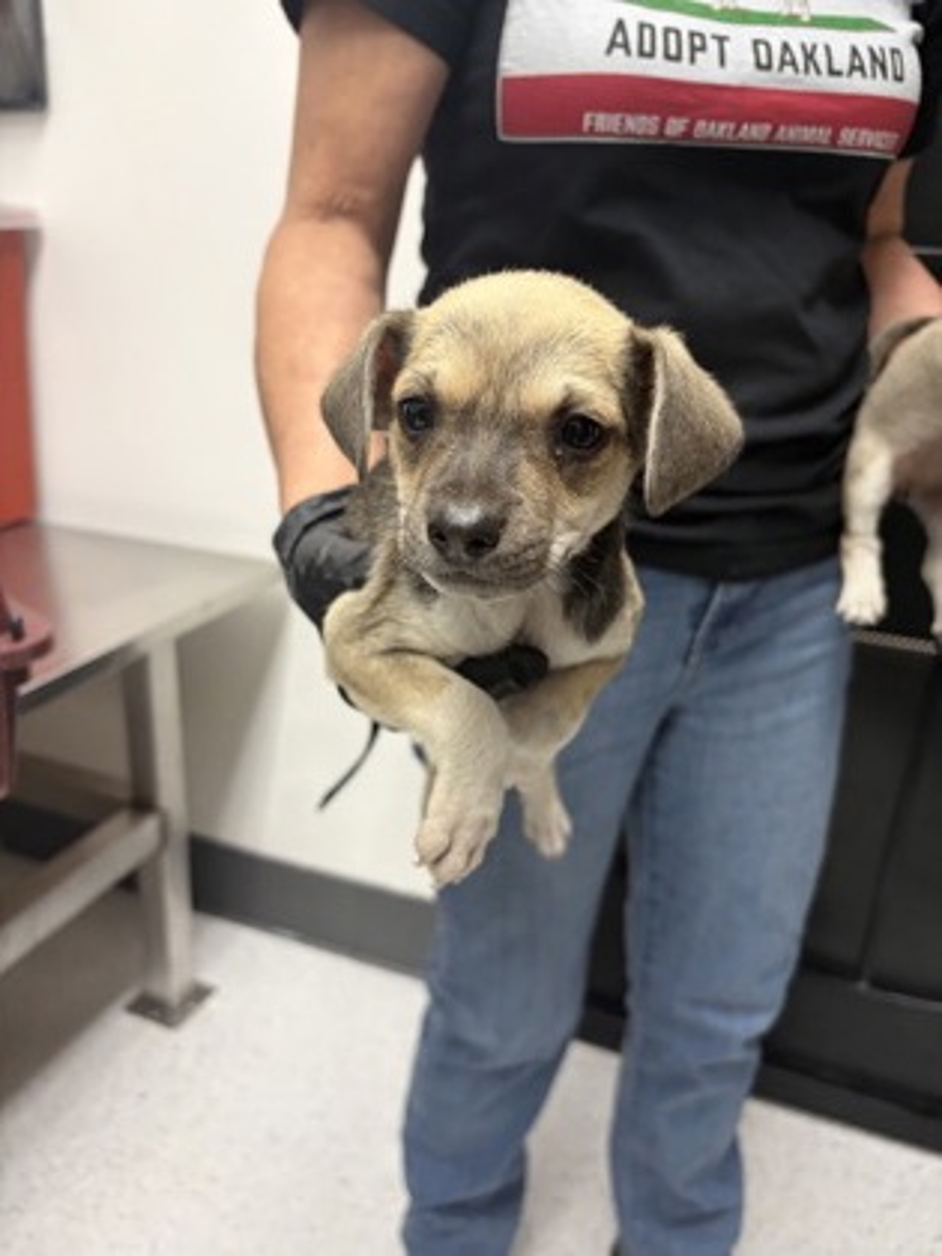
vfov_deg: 67.3
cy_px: 628
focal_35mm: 26
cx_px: 471
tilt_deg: -19.6
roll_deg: -3.6
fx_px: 943
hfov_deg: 53.1
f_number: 1.6
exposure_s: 1/60
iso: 200
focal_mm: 5.96
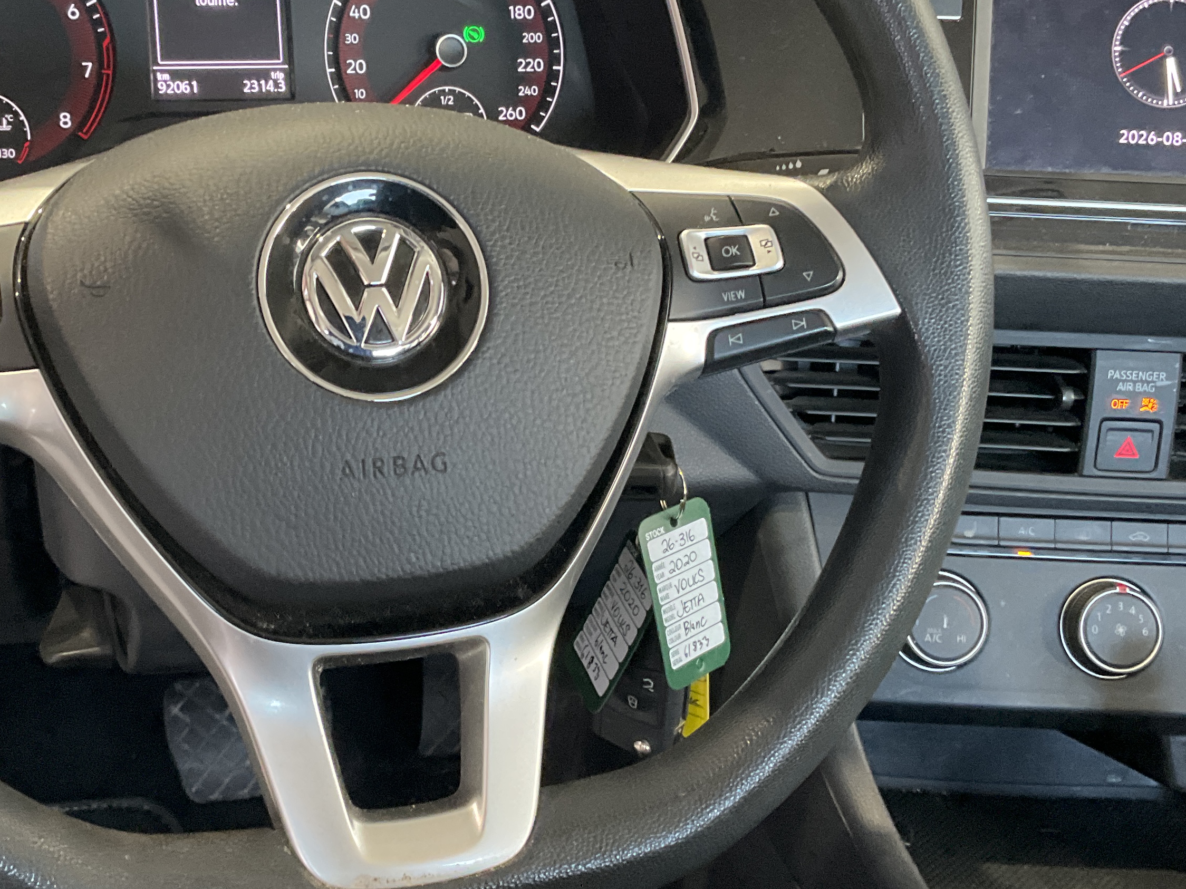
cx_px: 480
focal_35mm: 52
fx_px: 1781
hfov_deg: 36.7
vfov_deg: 28.0
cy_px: 395
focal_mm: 3
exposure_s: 1/60
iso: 250
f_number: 1.8
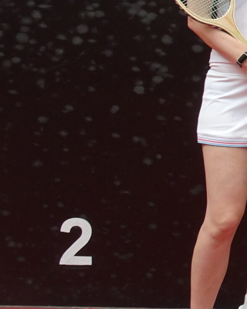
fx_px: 749
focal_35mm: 82
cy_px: -3
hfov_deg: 14.4
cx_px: 540
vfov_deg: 22.4
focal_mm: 4.1
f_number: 3.5
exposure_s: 1/40
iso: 80
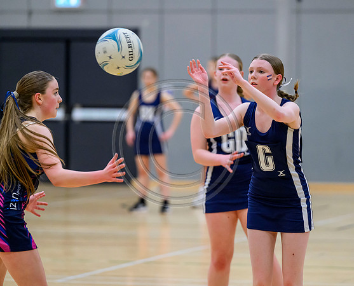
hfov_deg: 8.1
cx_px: 225
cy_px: 136
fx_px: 2497
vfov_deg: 6.6
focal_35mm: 237
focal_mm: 200
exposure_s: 1/800
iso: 6400
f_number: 3.5
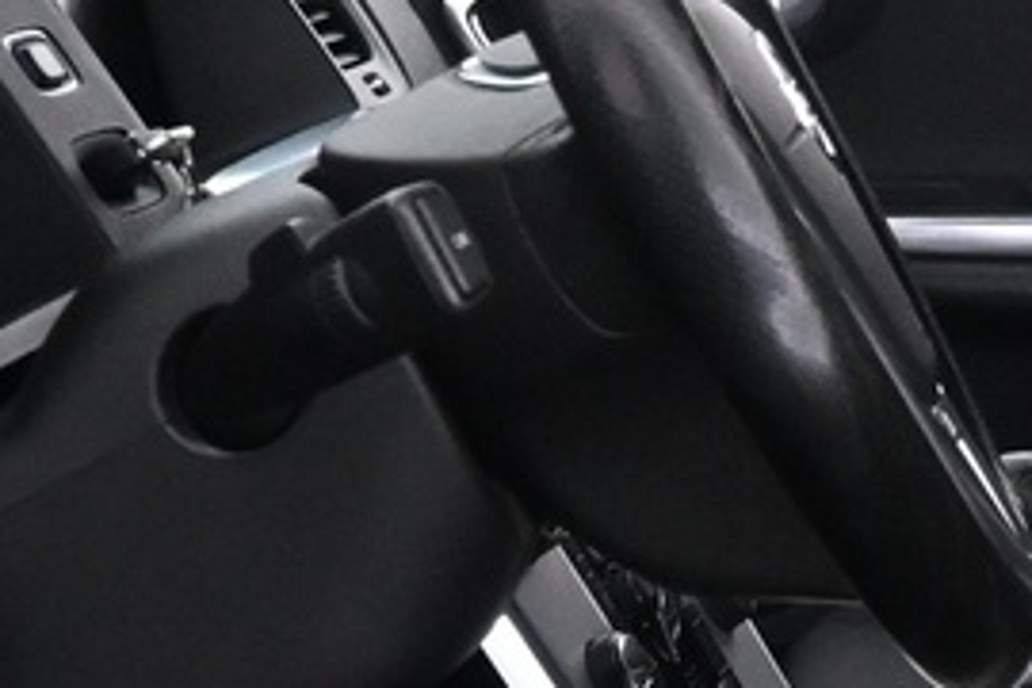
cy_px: 707
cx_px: 1170
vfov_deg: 9.5
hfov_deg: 13.9
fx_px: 4128
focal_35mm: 144
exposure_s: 1/60
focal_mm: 16
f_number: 3.5
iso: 3200
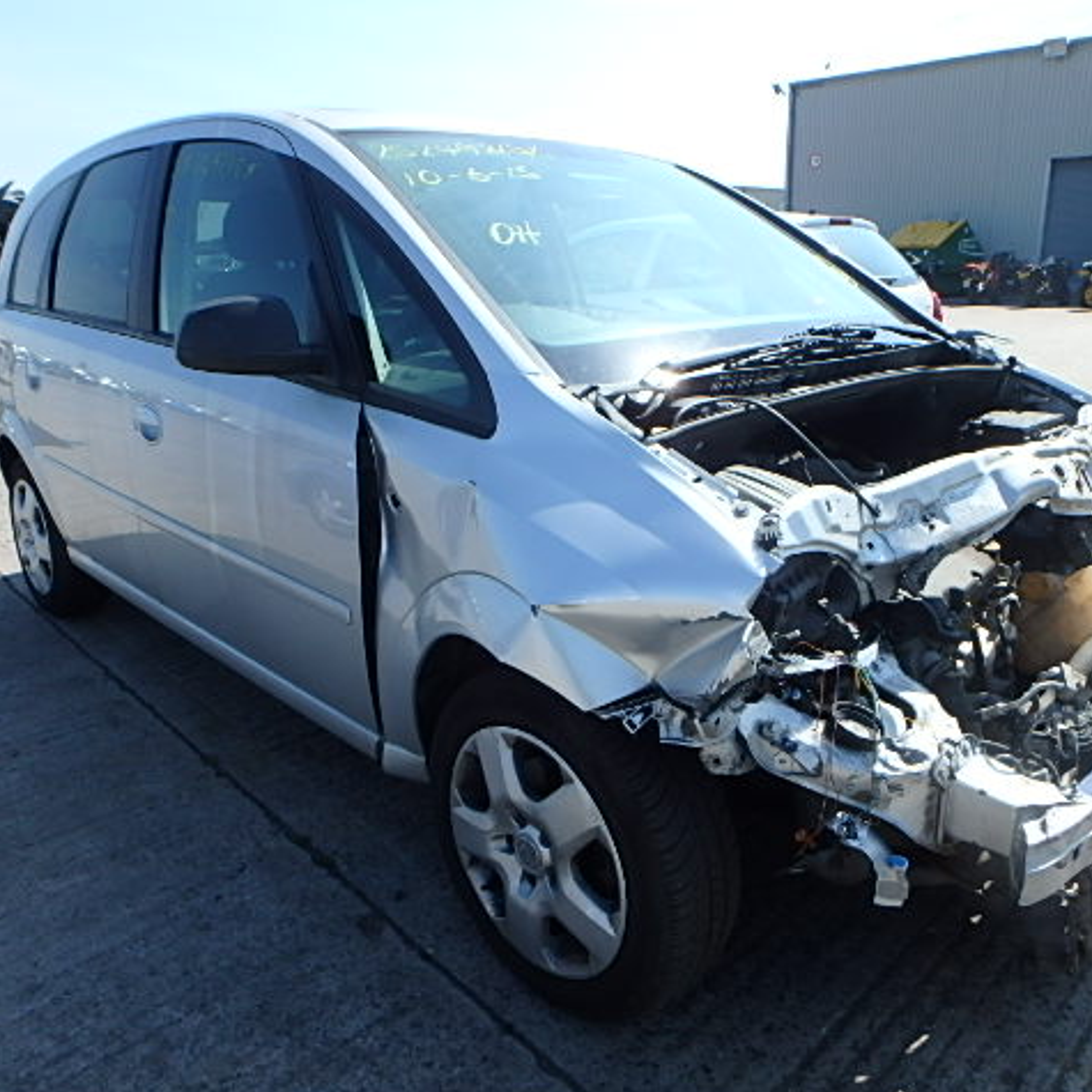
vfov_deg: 62.9
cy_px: 549
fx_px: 892
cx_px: 586
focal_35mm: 25
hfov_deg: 62.9
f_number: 3.5
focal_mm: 3.7
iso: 125
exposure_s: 1/800
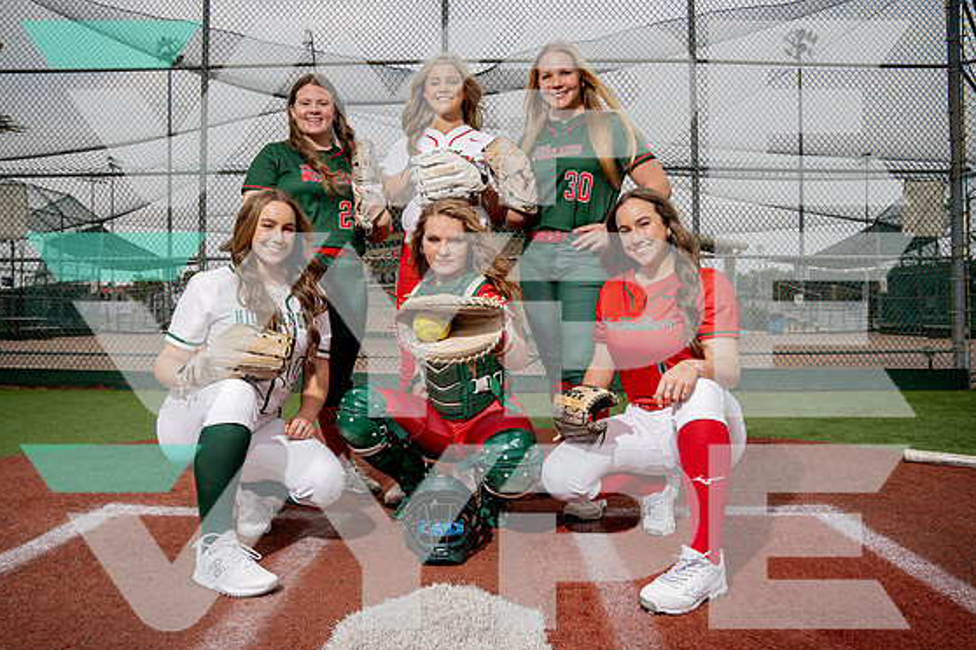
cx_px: 471
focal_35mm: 26
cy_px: 326
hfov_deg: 69.4
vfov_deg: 49.6
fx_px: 705
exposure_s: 1/250
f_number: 7.1
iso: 100
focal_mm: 25
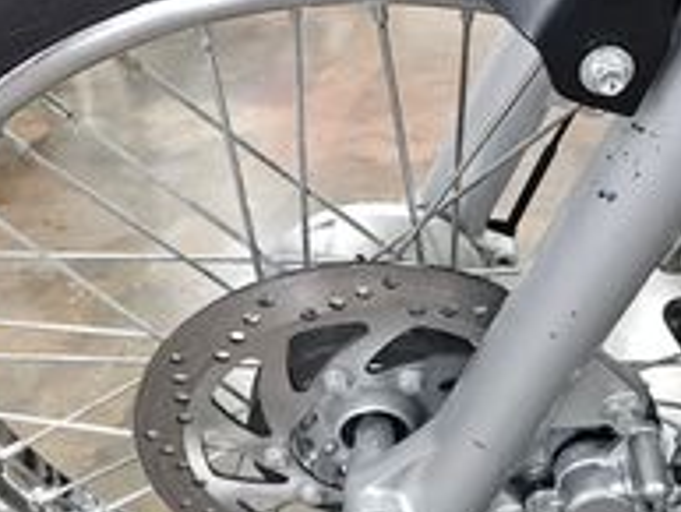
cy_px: 201
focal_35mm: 56
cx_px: 388
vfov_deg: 26.1
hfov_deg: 34.3
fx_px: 1102
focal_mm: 5.4
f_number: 1.8
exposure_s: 1/120
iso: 1000
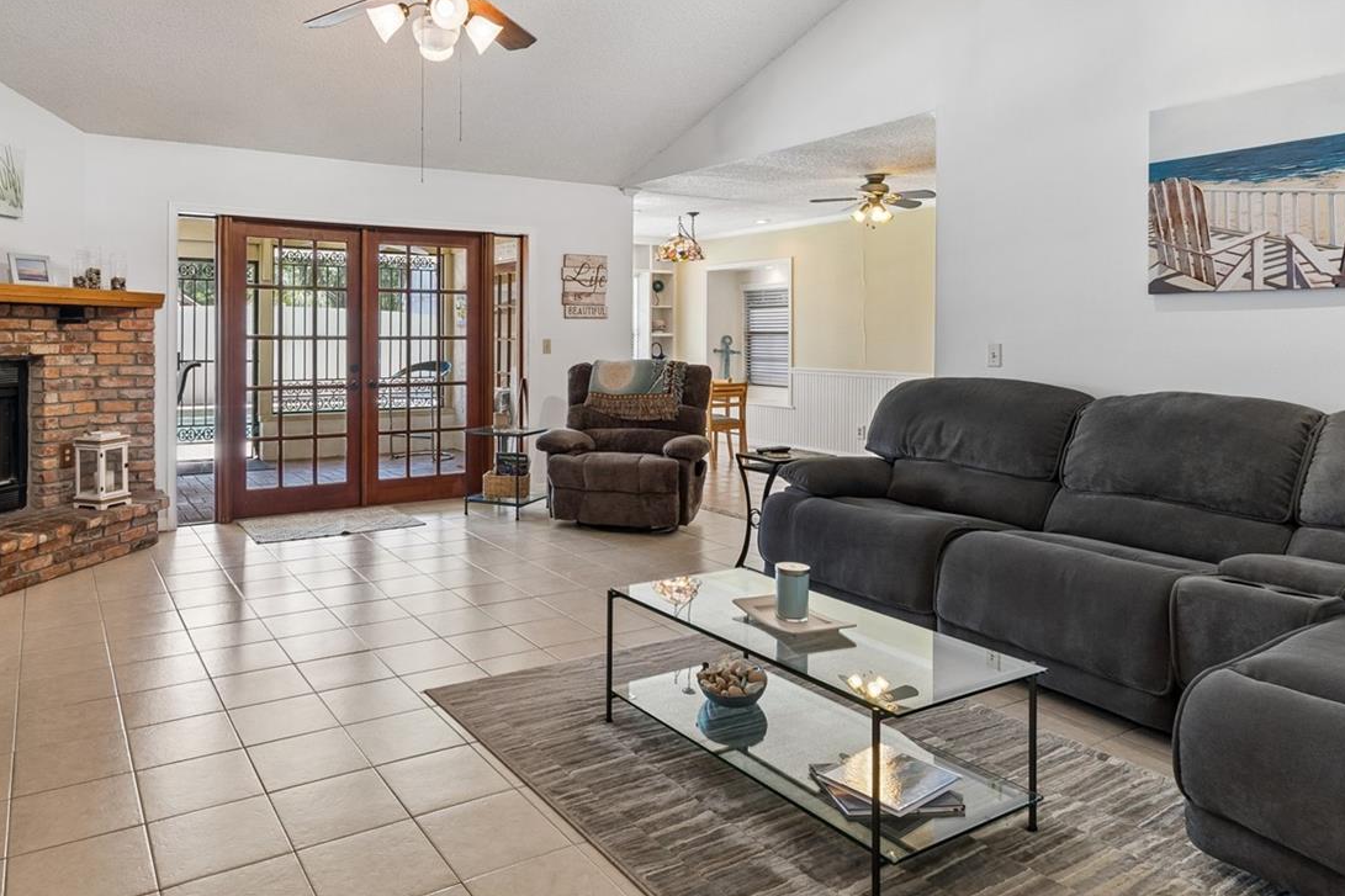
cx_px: 531
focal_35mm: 22
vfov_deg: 56.5
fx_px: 822
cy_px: 330
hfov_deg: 77.6
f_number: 7.1
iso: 100
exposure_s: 1/13
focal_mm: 10
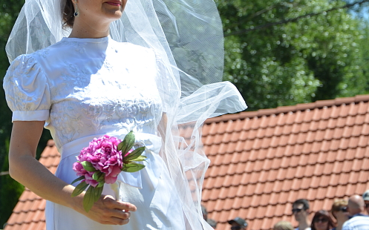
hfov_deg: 12.2
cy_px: 88
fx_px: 1729
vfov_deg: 7.6
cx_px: 102
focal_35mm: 172
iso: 100
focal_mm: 70
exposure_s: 1/320
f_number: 5.3
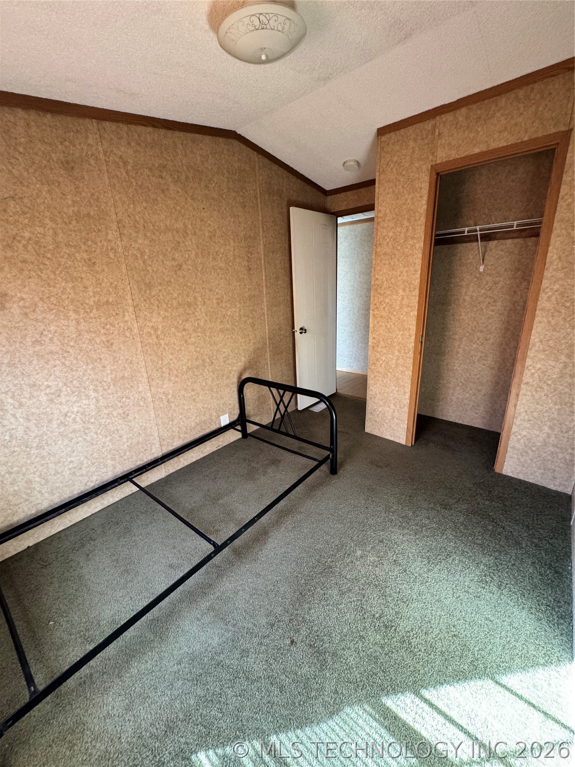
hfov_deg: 85.7
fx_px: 310
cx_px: 288
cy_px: 384
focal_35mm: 14
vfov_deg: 102.1
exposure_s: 1/60
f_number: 2.2
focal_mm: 2.22
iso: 500
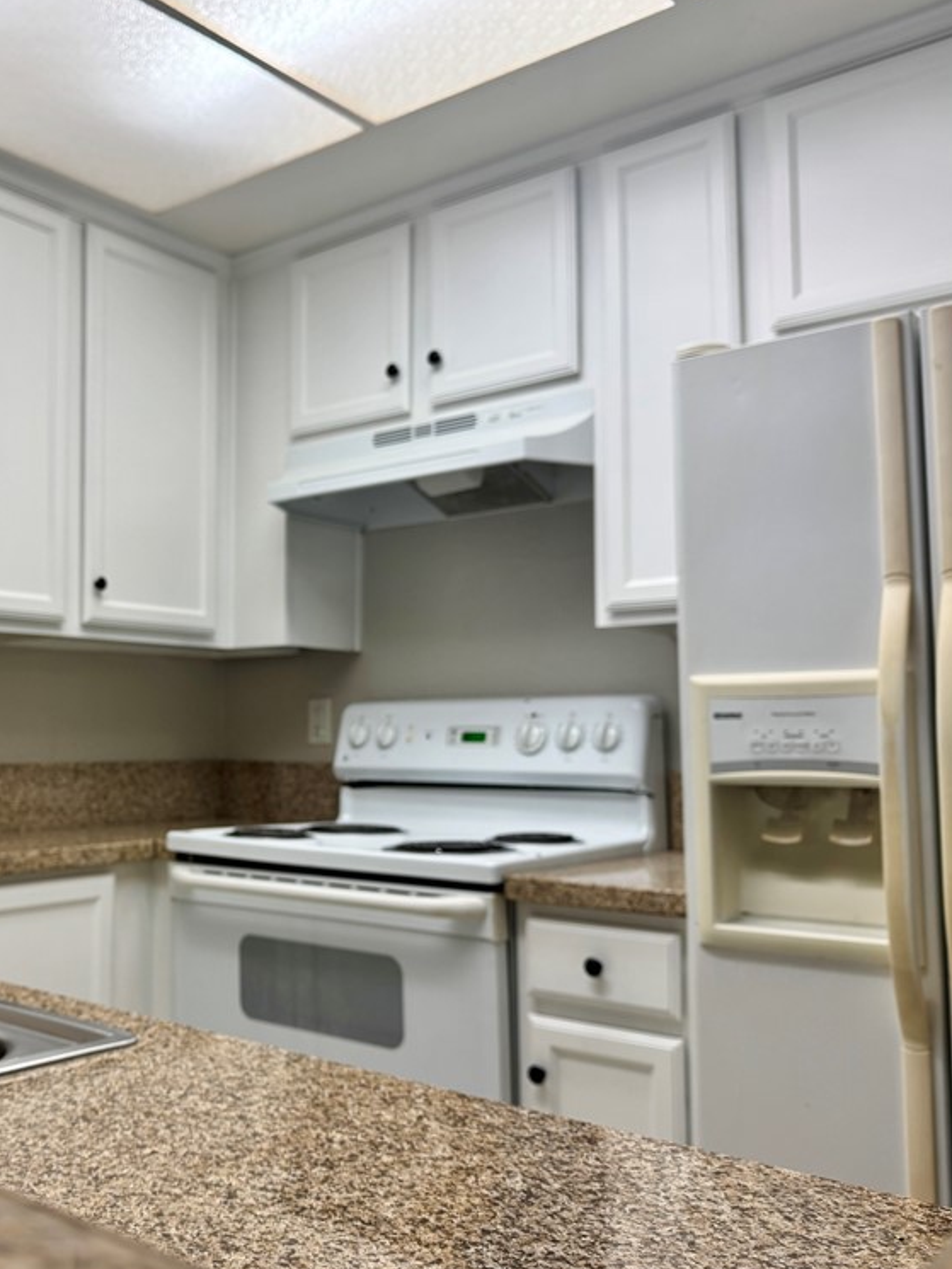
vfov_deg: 55.3
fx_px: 1210
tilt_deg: +3.9
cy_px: 634
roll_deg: -0.1
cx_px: 213
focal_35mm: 33
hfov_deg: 41.4
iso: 125
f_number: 1.78
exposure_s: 1/120
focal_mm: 6.76
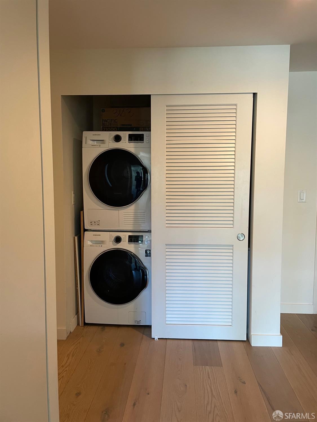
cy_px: 211
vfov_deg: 67.3
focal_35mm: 26
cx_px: 158
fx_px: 317
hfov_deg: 53.1
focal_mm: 4.2
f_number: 1.6
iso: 125
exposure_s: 1/42
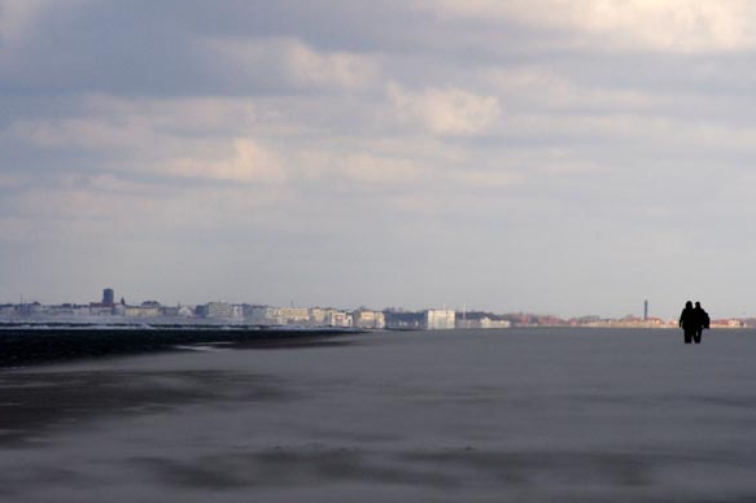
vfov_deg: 3.8
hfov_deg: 5.7
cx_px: 421
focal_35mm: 360
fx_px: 7555
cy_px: 273
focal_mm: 200
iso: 400
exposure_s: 1/400
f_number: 11
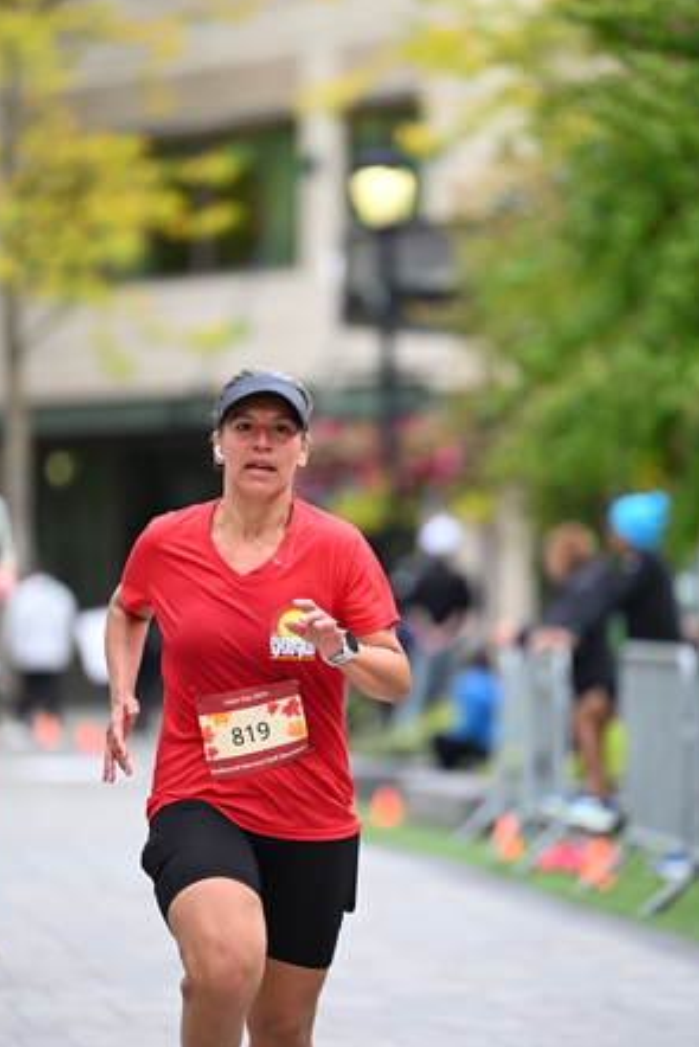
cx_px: 333
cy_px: 569
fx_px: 7246
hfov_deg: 5.5
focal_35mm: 249
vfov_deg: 8.3
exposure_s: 1/1600
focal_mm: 200
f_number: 2.8
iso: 640
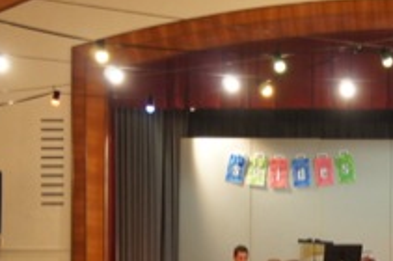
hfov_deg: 13.7
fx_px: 1613
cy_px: 278
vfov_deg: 9.2
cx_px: 410
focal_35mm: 148
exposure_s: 1/40
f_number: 4.5
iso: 1600
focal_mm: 32
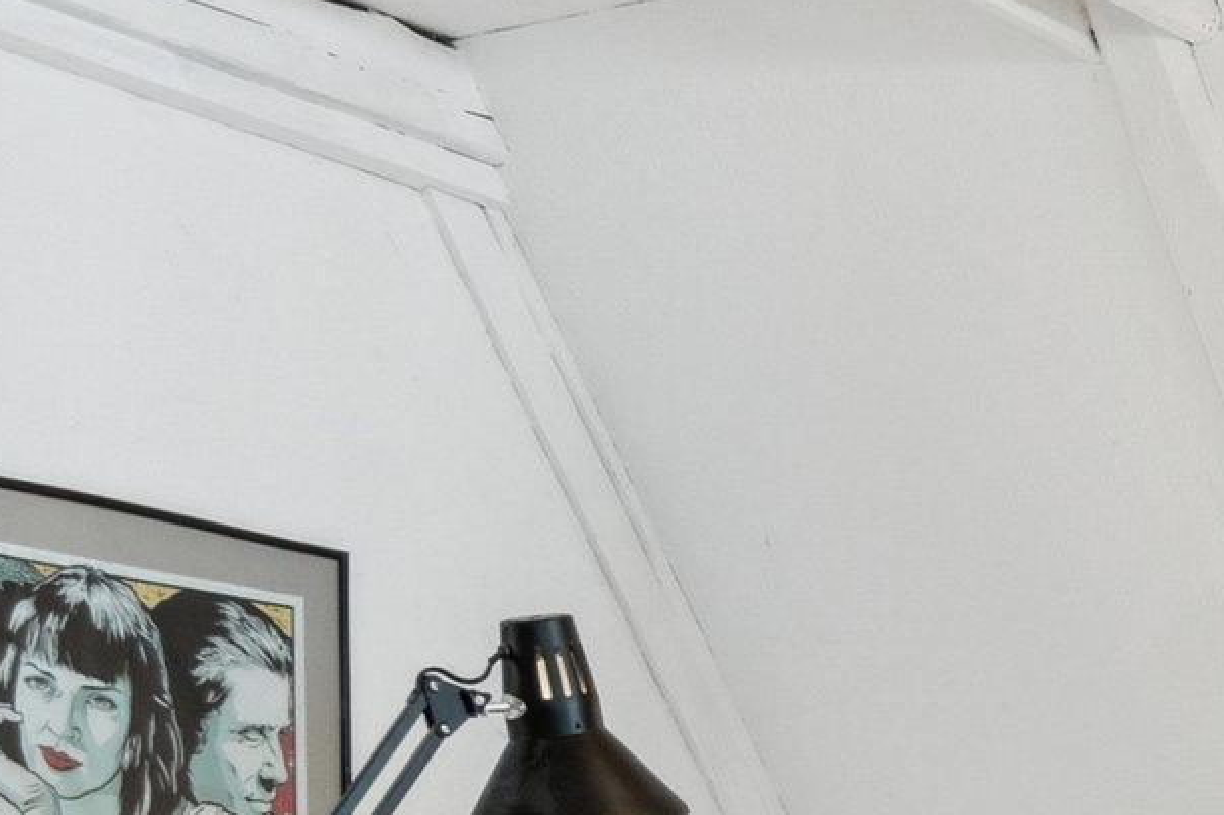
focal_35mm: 89
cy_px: 1267
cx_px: 1946
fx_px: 3024
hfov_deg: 19.3
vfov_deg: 14.2
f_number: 8
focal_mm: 12
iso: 200
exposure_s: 1/6
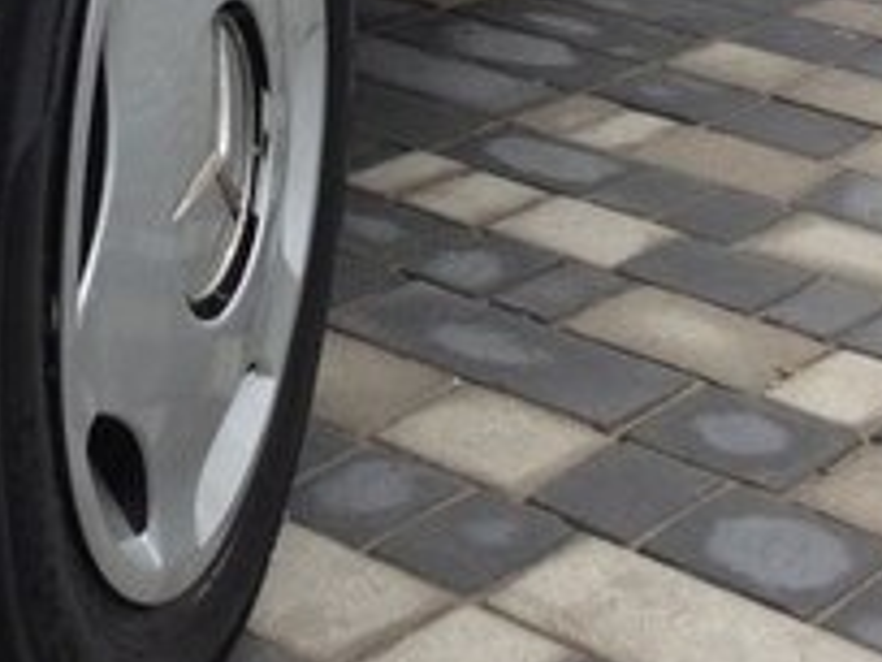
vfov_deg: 13.2
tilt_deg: -8.3
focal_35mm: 107
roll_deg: +0.1
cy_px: -296
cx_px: 151
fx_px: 2726
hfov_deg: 18.2
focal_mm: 4.12
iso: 50
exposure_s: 1/120
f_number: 2.4
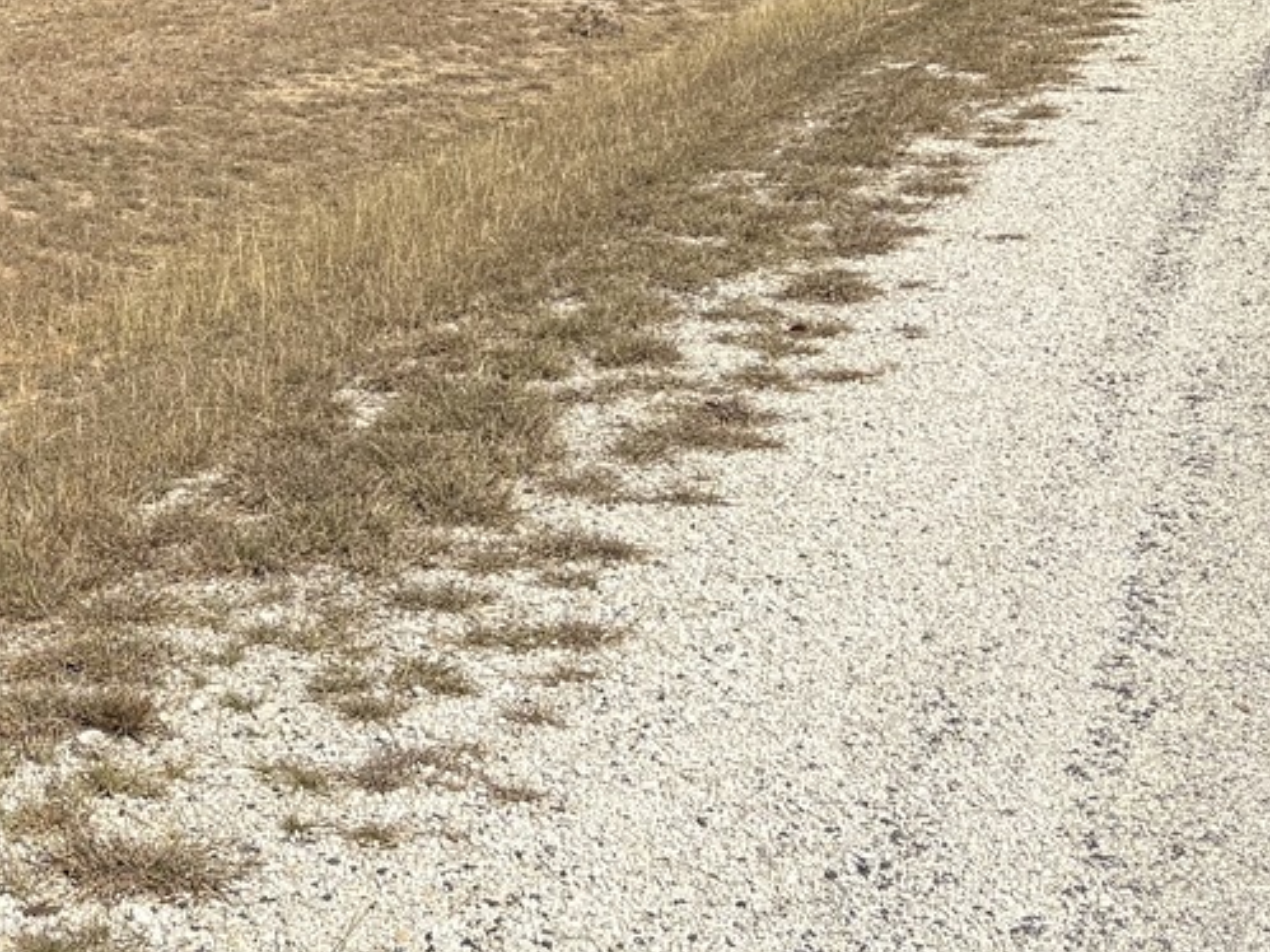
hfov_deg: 22.6
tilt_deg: +0.8
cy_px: -308
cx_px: -478
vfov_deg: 18.2
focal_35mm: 75
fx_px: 2751
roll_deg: +2.2
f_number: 1.6
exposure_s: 1/4065
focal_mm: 5.96
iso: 50
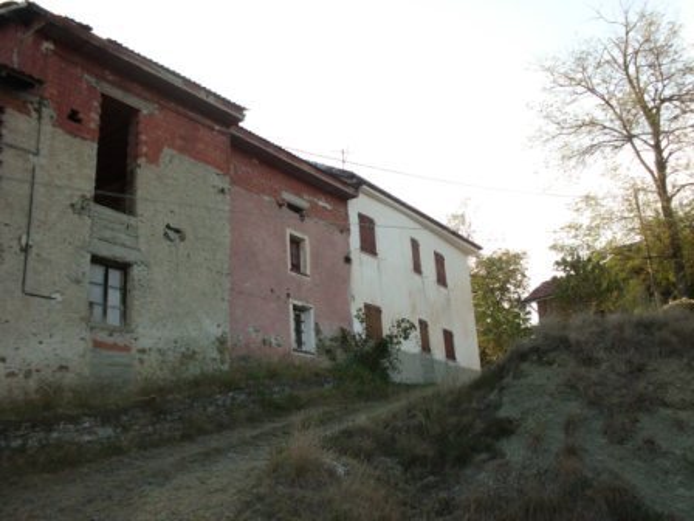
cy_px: 260
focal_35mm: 36
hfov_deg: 51.4
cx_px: 347
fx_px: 722
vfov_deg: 39.7
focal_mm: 6.3
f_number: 2.9
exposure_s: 1/1000
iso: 200
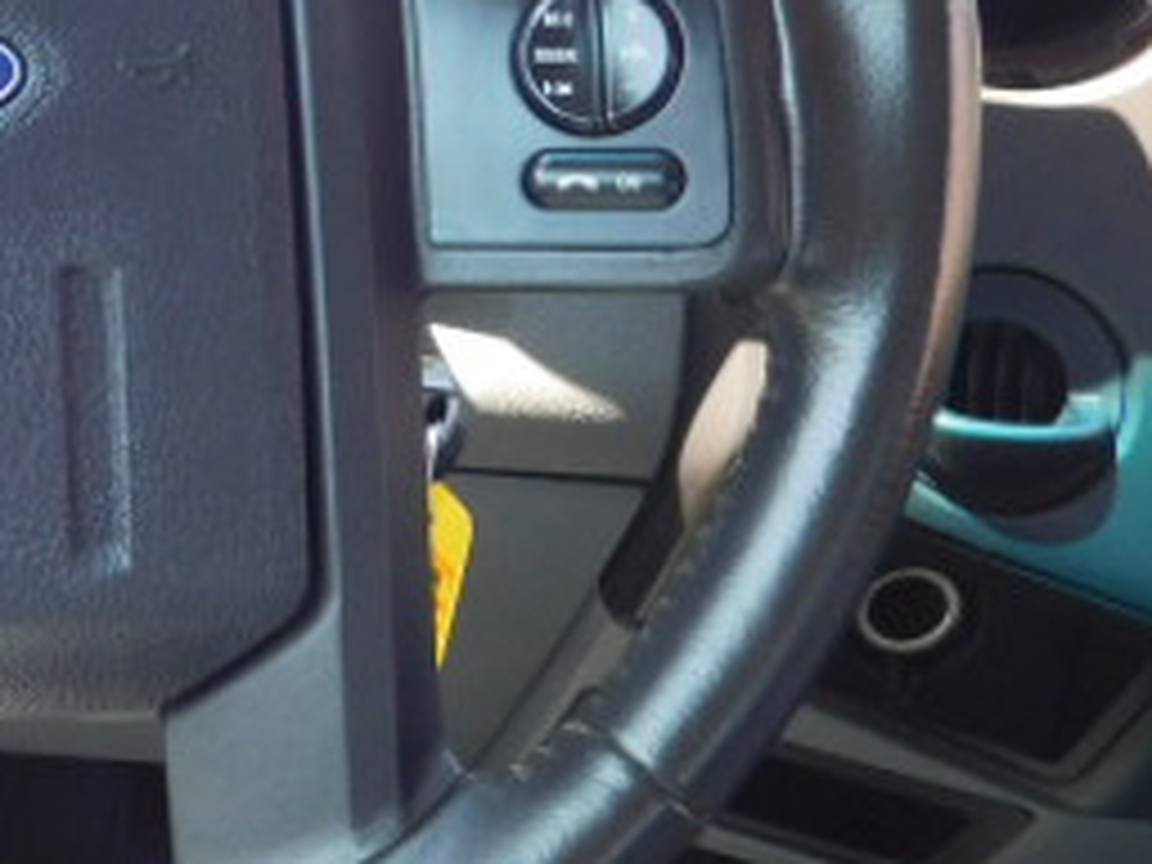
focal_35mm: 75
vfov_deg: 19.3
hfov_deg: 23.6
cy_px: 99
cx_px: -248
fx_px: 2496
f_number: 3.2
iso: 125
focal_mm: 5.3
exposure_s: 1/40
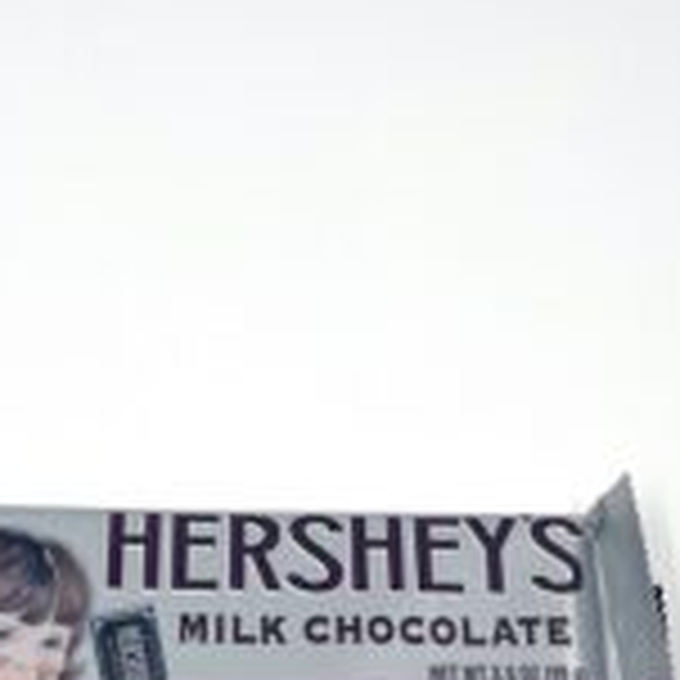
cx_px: 270
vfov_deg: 27.1
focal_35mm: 61
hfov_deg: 28.1
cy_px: 621
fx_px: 1356
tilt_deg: -64.2
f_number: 1.6
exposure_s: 1/833
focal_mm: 5.1
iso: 50
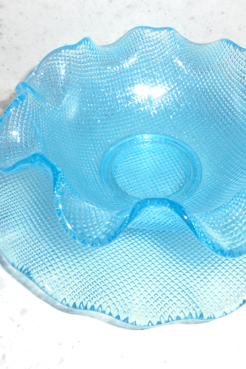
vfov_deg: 51.9
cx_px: 133
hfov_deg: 35.9
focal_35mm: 37
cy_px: 180
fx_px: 379
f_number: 3.5
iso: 100
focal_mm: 4.6
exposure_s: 1/30
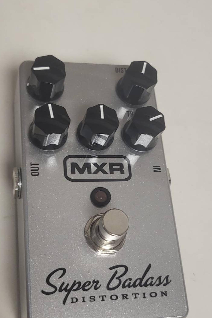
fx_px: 247
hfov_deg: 46.3
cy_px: 160
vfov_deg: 65.5
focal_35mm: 28
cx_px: 95
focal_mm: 4.25
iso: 320
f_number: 1.8
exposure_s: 1/120
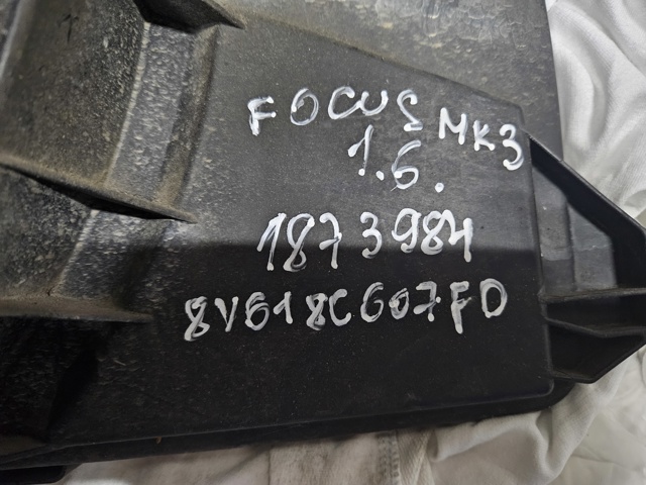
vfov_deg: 58.9
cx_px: 323
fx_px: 429
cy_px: 242
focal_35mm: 23
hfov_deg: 73.9
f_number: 1.8
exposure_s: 1/25
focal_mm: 5.4
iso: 1000
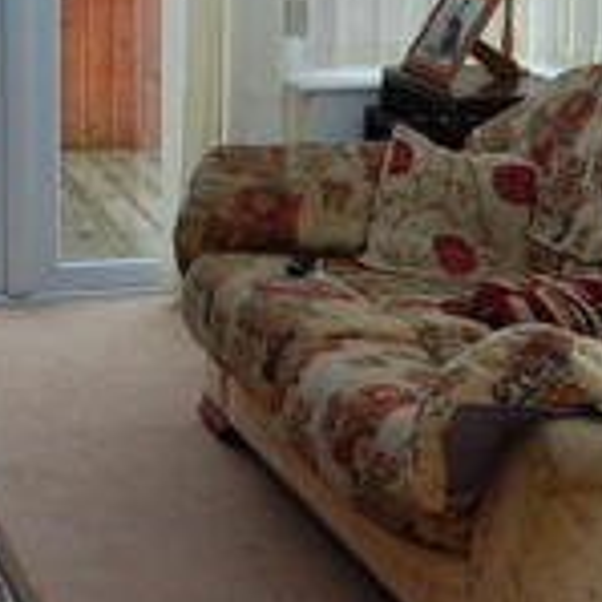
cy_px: 105
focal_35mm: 101
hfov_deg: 17.2
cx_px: 299
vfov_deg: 17.1
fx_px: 1987
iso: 320
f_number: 5.6
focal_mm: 18
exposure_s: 1/125
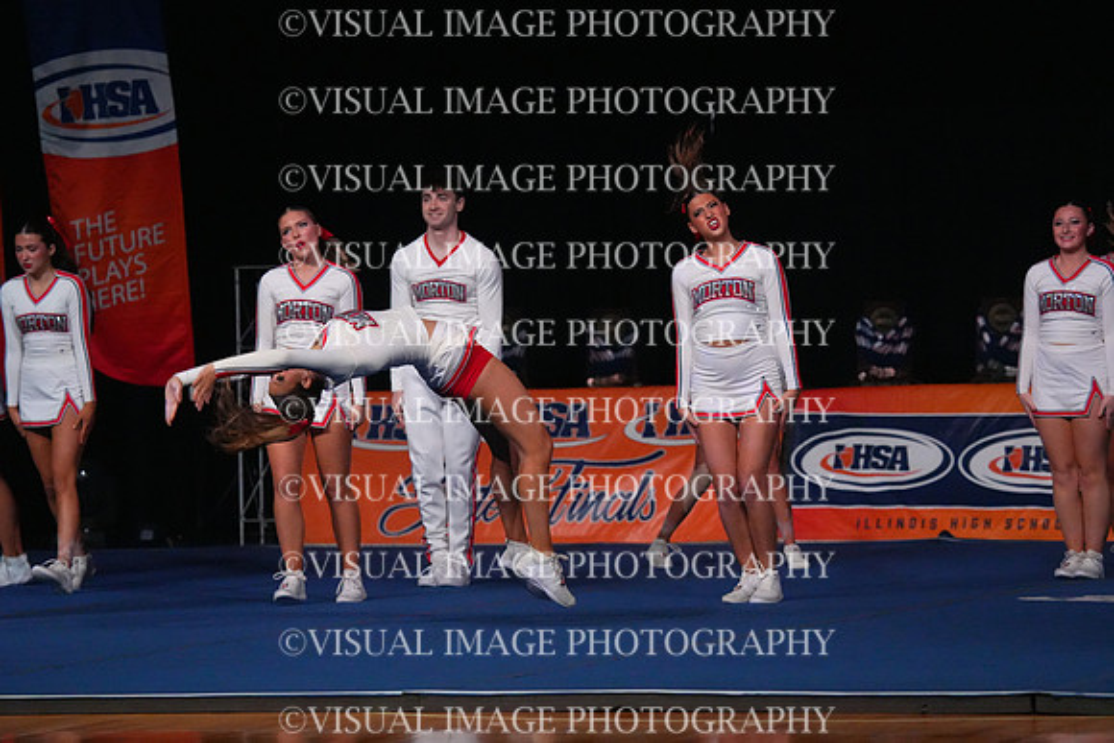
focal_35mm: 200
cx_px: 557
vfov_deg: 6.9
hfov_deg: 10.3
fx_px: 6190
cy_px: 372
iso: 16000
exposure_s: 1/1250
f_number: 5.6
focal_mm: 200
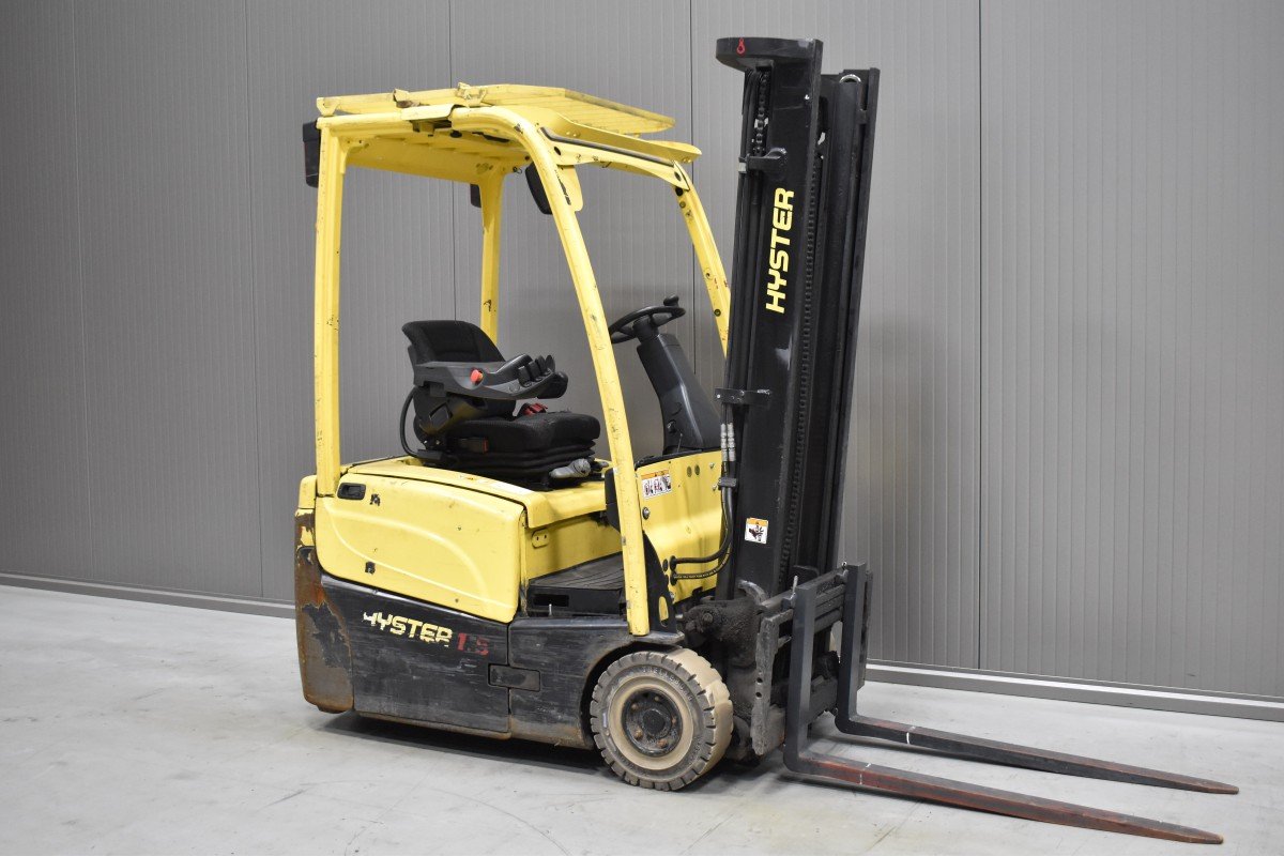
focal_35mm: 39
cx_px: 642
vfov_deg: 34.2
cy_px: 428
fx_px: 1391
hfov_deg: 49.6
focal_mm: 26
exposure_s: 1/50
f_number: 4
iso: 1600
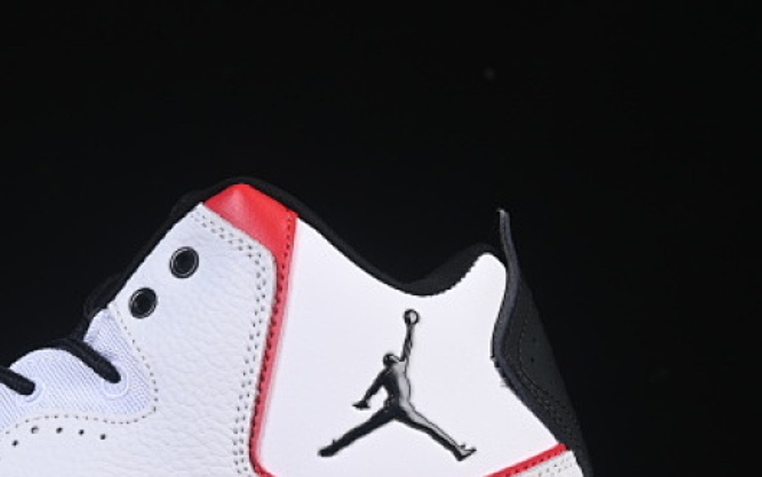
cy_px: 437
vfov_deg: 8.4
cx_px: 55
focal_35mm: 156
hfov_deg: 13.3
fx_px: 3241
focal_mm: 50
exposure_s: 1/80
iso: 160
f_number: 8
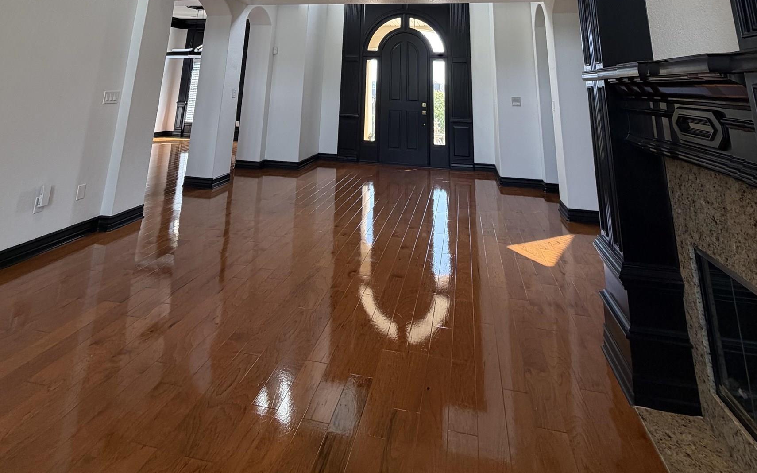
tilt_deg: +14.3
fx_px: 413
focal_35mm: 20
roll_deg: -1.0
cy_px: -20
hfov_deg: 85.1
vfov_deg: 47.3
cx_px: 375
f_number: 2.2
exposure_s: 1/120
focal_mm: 2.22
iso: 125
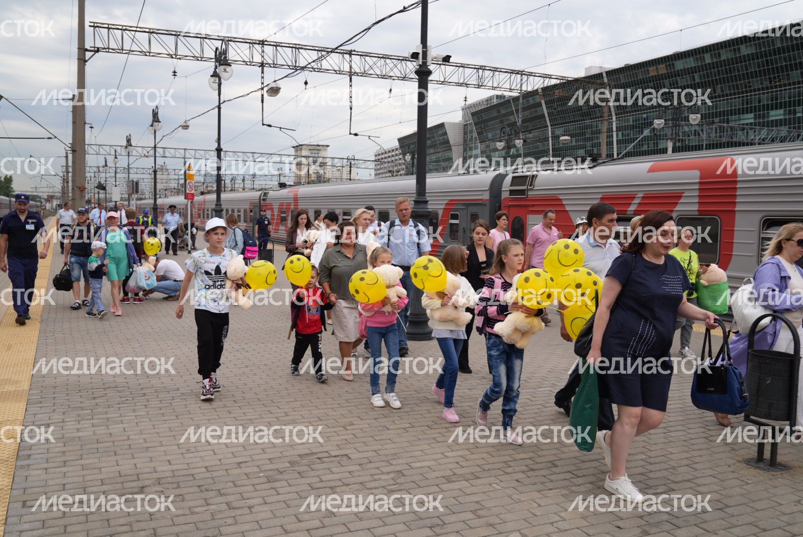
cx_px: 402
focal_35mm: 31
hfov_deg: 60.2
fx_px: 692
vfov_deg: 42.4
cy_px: 268
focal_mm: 31
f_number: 5.6
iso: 100
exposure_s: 1/200
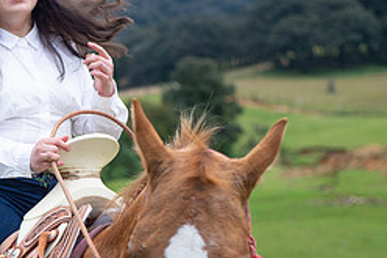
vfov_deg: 11.7
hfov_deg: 17.1
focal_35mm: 117
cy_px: 207
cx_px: -11
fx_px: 1257
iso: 400
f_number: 2.8
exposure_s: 1/800
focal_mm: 50
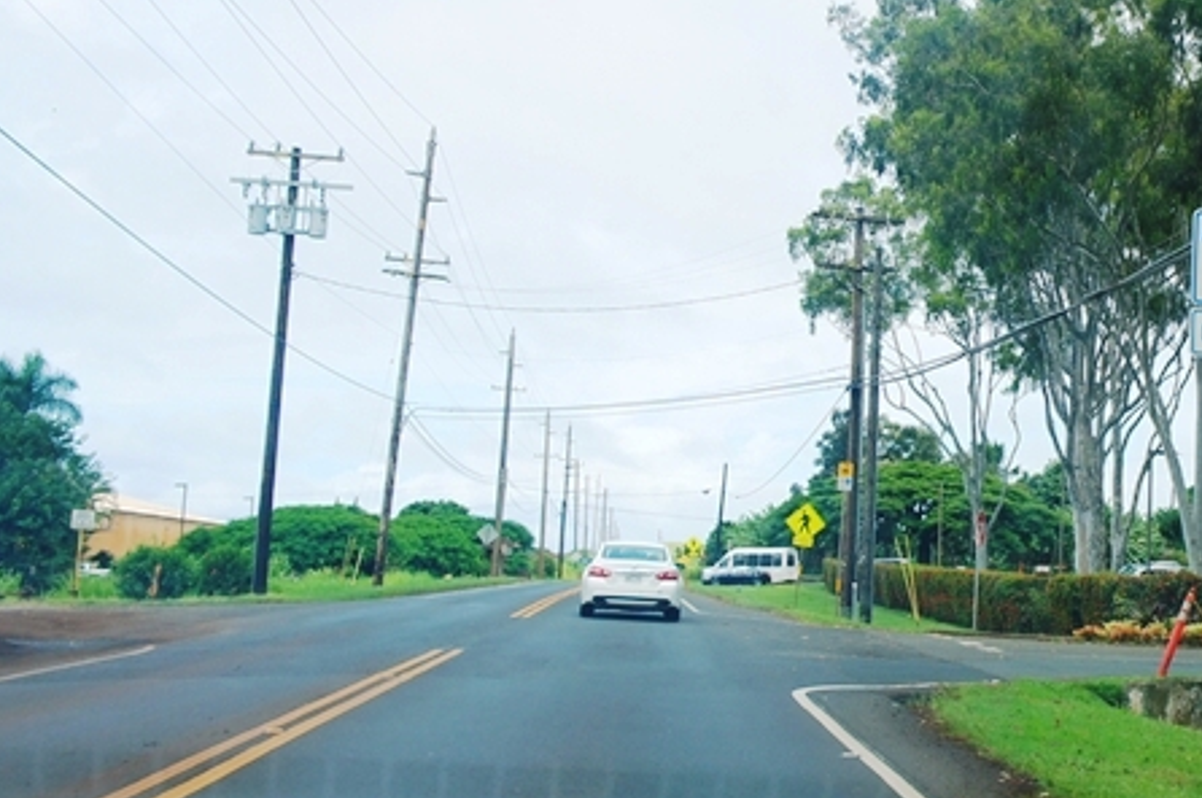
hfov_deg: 31.1
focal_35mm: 62
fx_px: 2064
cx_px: 1067
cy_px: 330
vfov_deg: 21.9
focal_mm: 23
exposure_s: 1/400
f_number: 6.3
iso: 200
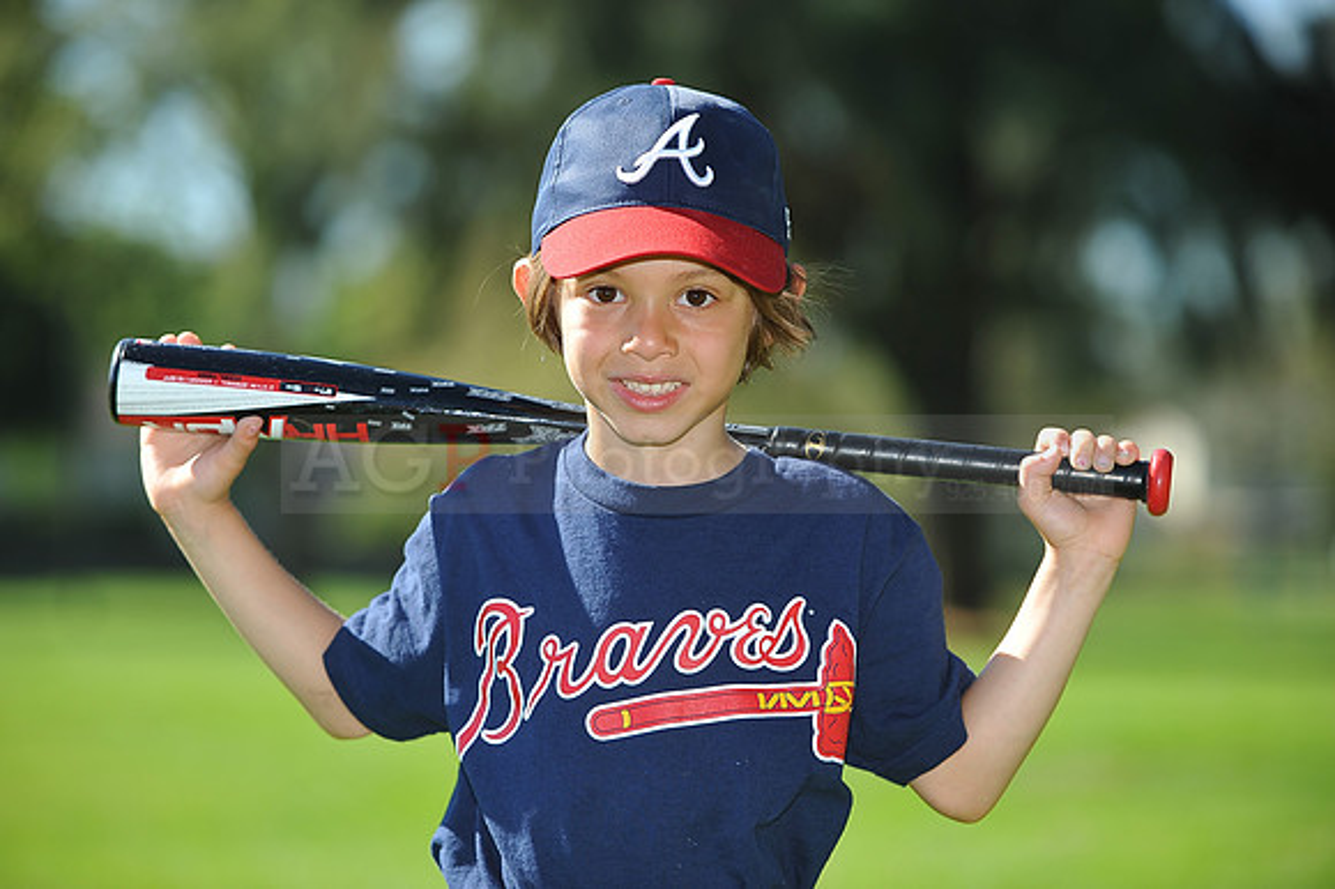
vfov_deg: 6.9
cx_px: 668
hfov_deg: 10.3
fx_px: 7412
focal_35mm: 200
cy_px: 444
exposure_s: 1/800
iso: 200
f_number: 4.5
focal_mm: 200
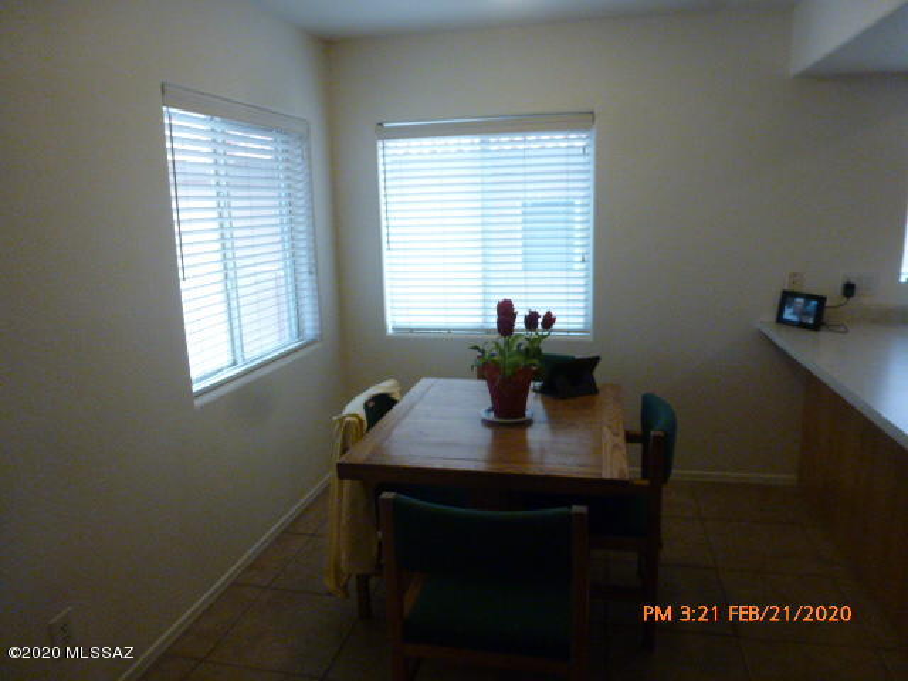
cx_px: 454
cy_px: 340
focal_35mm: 24
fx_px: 630
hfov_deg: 71.6
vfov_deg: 56.8
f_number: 3.3
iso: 500
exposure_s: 1/125
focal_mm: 4.3
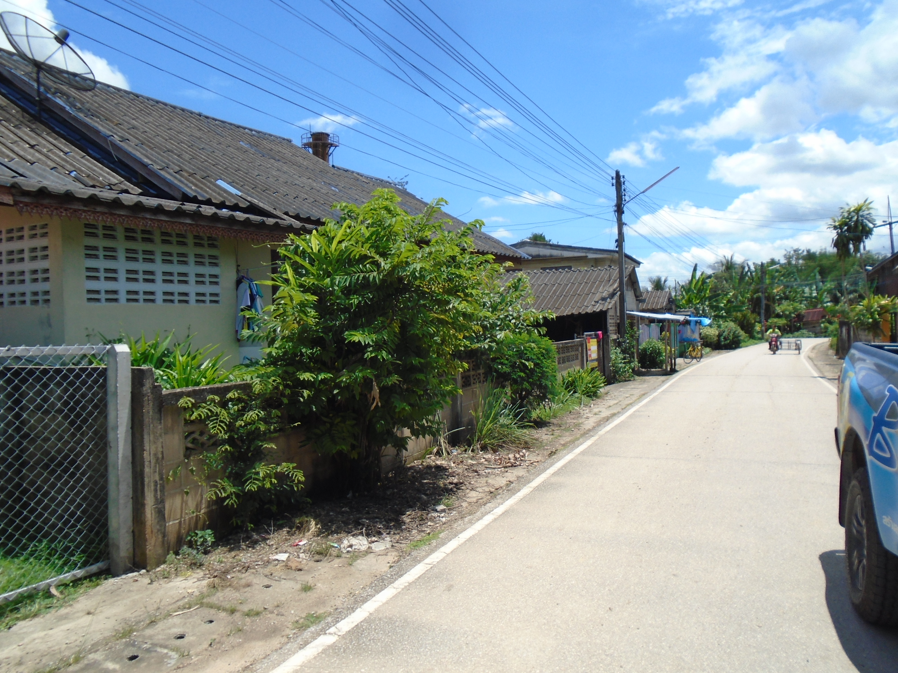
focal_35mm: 26
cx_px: 449
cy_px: 336
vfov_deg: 53.1
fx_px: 674
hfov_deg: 67.3
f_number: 8
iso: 100
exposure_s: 1/200
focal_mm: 4.6
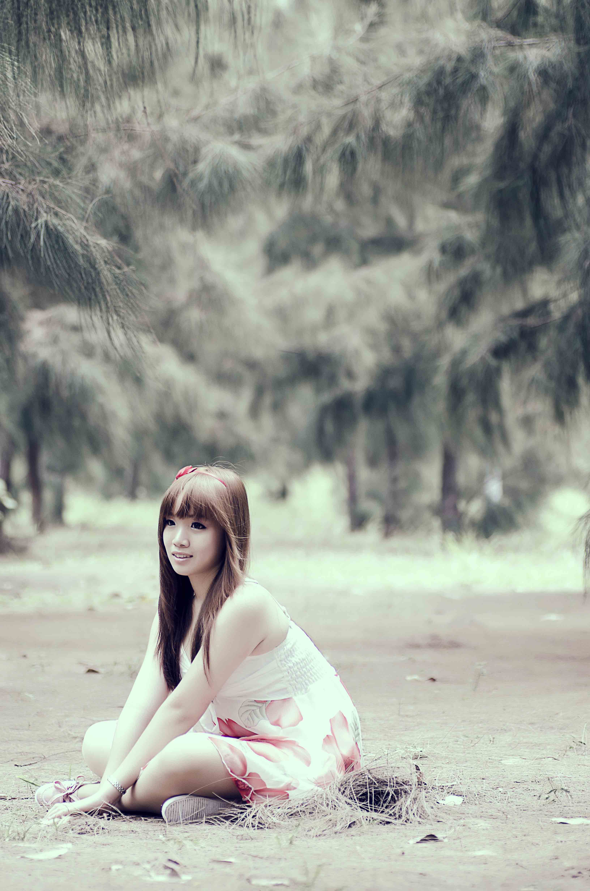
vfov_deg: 15.2
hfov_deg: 10.1
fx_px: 3334
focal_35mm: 135
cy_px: 446
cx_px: 295
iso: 100
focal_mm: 90
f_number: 2.8
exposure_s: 1/200
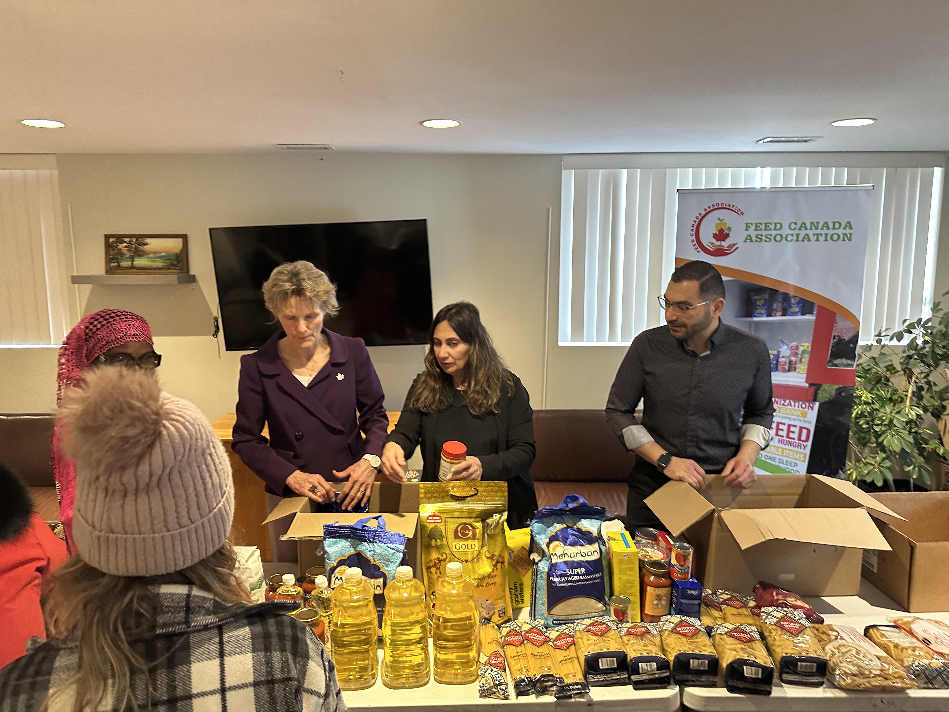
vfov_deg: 56.8
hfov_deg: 71.6
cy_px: 356
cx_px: 474
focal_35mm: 24
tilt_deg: -8.2
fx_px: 658
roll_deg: +0.6
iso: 400
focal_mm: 6.86
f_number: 1.78
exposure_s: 1/60
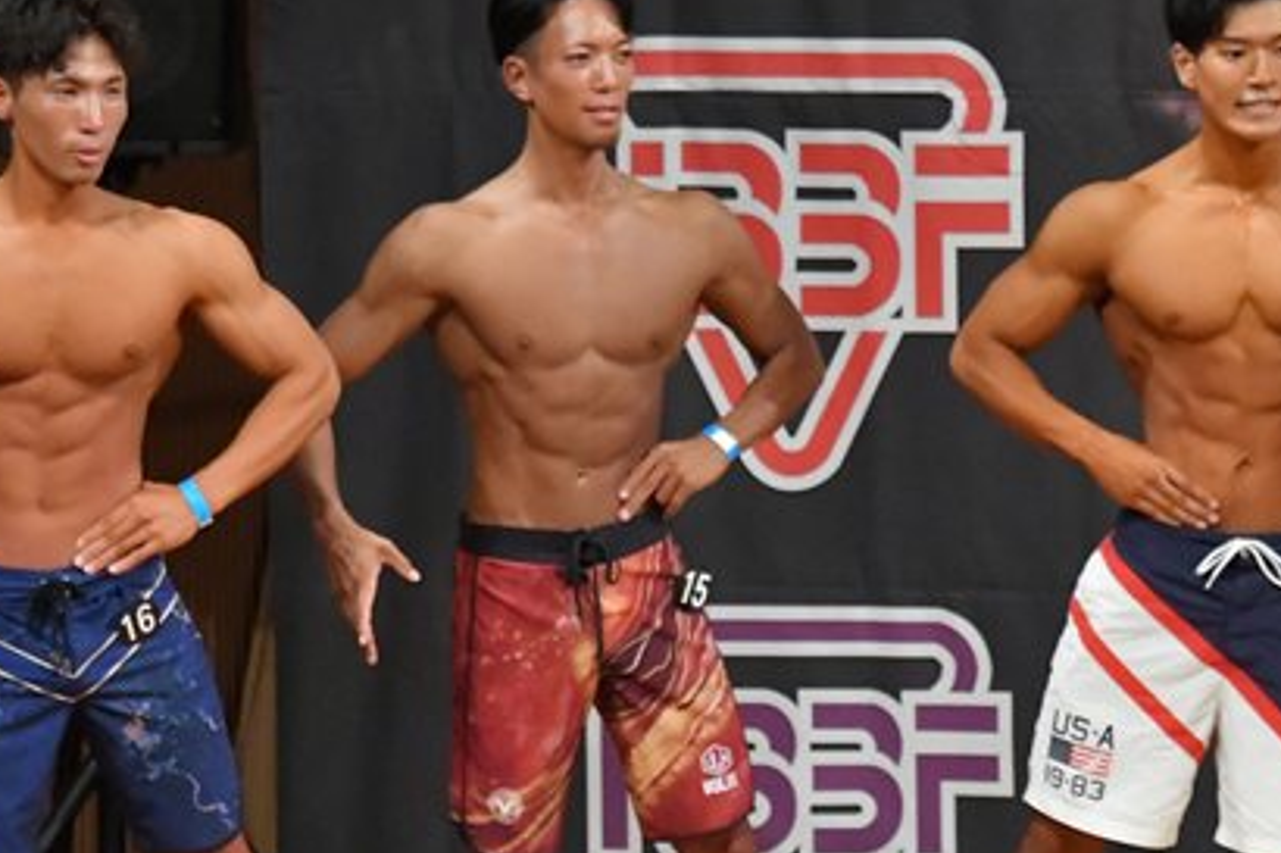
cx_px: 314
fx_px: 17143
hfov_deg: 4.3
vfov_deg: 2.8
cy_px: 647
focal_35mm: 482
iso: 9000
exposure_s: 1/400
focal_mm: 170
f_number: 5.6
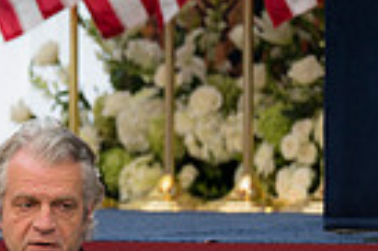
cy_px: 541
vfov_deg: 2.8
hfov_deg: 4.2
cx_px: 44
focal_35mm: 492
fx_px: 5160
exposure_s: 1/160
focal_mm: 150
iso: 200
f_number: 4
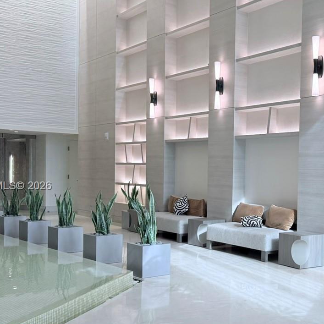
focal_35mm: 48
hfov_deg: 33.9
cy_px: 187
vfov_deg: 35.3
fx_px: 508
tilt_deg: -2.0
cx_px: 275
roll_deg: -1.4
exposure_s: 1/193
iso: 125
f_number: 1.78
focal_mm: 6.76
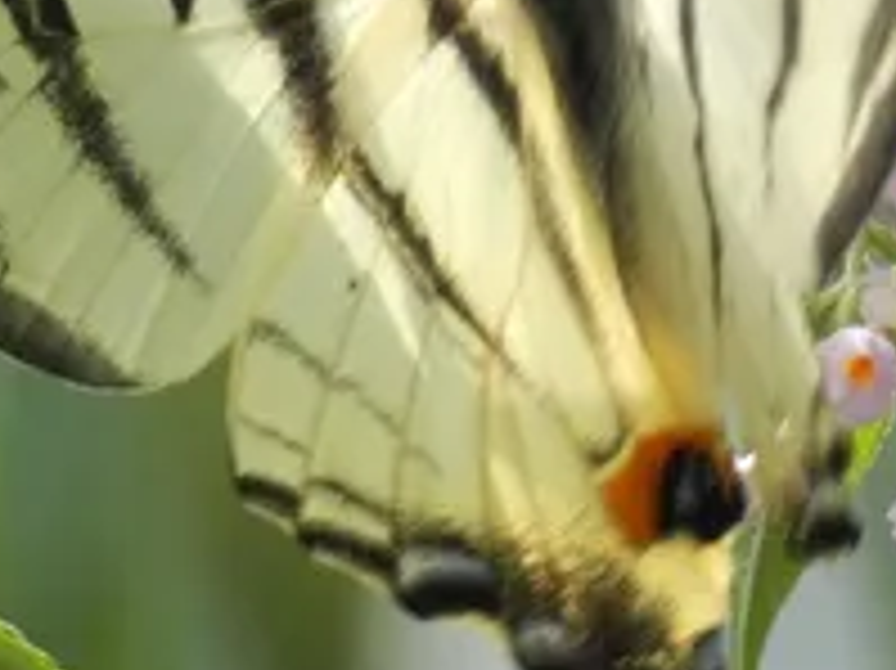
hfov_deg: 1.3
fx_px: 40303
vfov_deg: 1.0
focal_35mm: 1558
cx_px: 531
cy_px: 216
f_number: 5.6
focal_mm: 86.7
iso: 250
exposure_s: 1/100
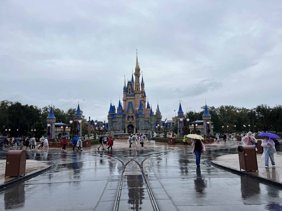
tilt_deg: +3.2
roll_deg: +0.0
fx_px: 212
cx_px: 141
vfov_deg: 53.1
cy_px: 106
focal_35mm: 26
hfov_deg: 67.3
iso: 50
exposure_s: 1/3356
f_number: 1.5
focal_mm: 5.7
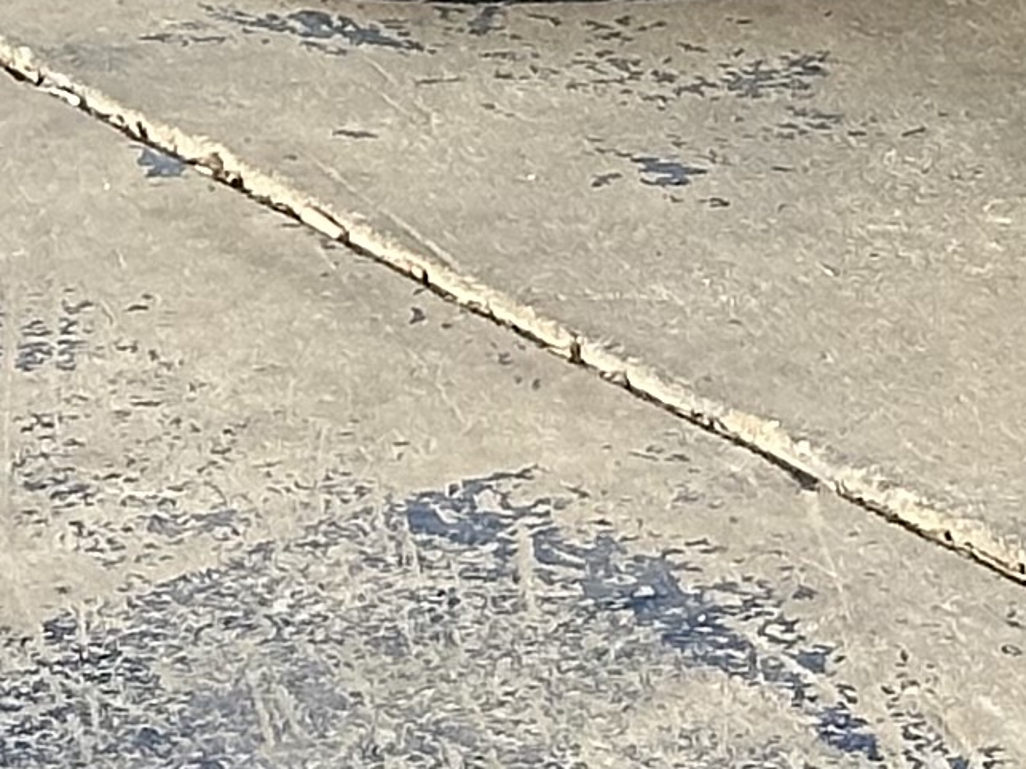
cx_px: 843
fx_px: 8920
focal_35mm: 301
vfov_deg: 4.7
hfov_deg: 6.6
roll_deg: -0.3
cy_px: -1423
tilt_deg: -10.1
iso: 64
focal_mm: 6.86
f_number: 1.78
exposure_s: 1/1339
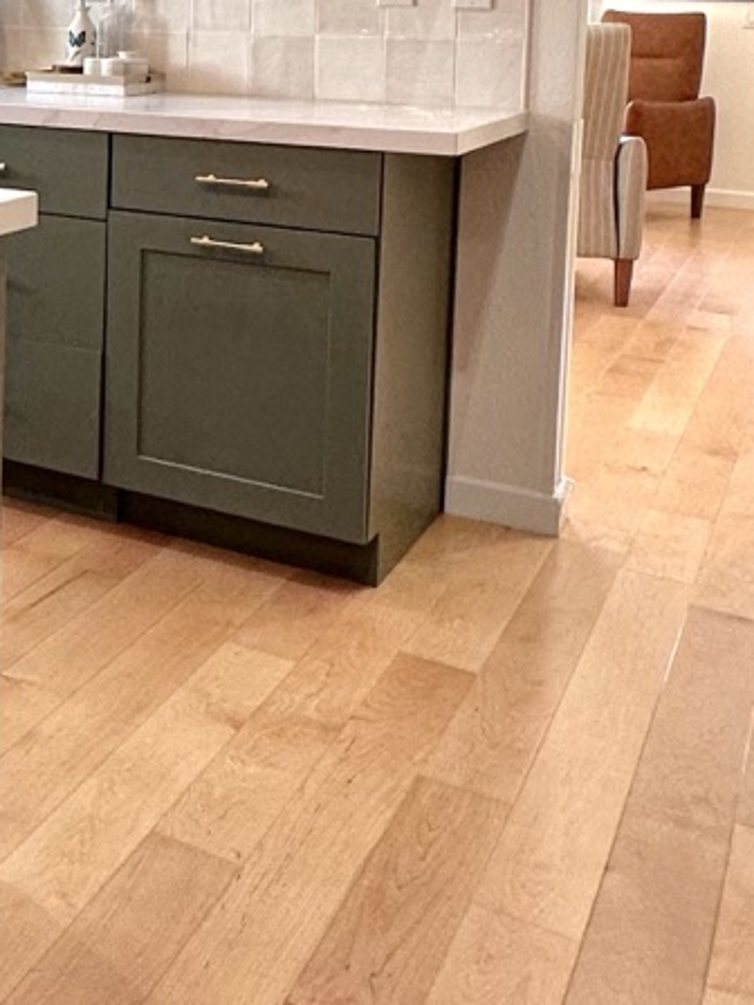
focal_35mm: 50
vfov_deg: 35.7
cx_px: -276
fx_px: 1452
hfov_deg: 24.6
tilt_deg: -4.5
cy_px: 81
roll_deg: -0.6
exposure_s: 1/120
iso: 160
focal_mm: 2.22
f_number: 2.2
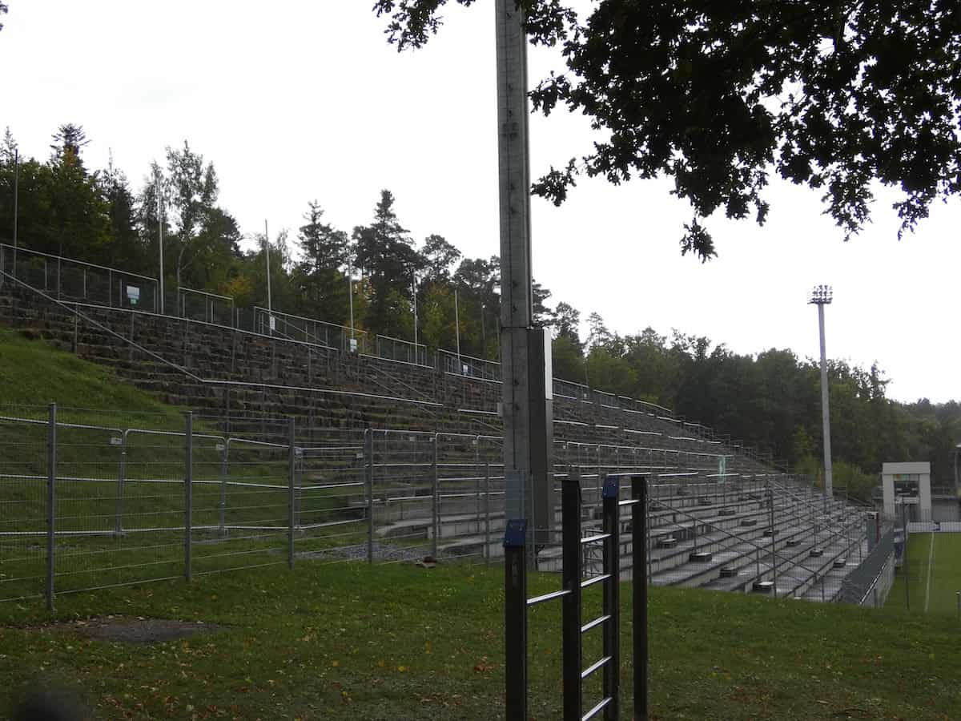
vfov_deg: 31.5
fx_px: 1277
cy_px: 360
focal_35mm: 46
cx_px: 480
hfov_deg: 41.2
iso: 100
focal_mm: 8.2
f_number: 3.8
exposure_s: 1/250
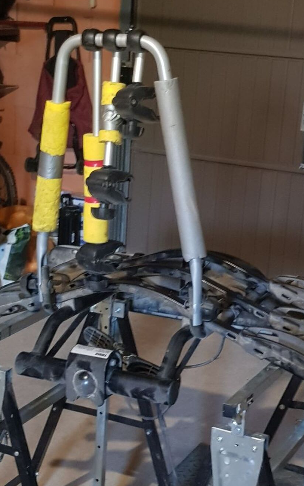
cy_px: 242
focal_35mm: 28
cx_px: 179
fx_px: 371
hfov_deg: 44.4
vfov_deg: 66.5
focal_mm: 4.2
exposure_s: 1/10
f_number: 1.7
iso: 400
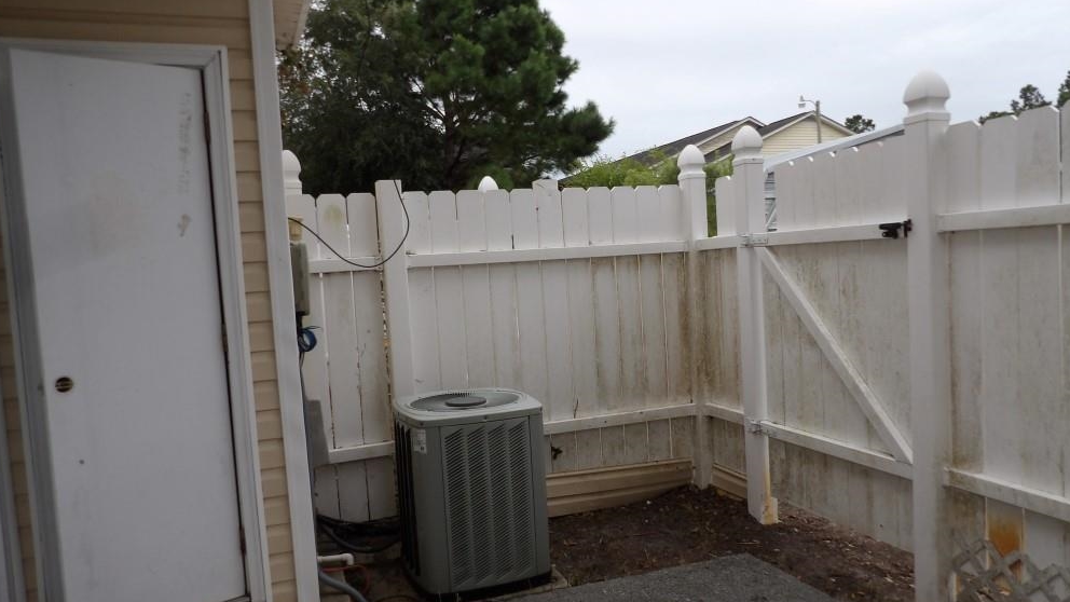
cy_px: 317
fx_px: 766
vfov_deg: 42.9
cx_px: 538
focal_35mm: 27
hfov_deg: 69.9
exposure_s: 1/133
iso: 100
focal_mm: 4.3
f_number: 3.2
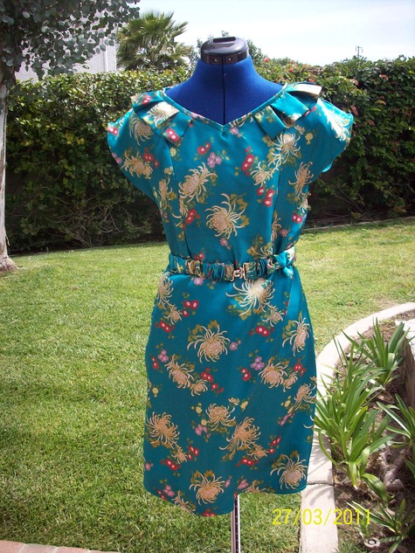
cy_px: 276
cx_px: 208
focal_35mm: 37
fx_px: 591
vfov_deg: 50.1
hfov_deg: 38.7
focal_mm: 6.2
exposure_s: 1/570
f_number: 2.8
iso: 80
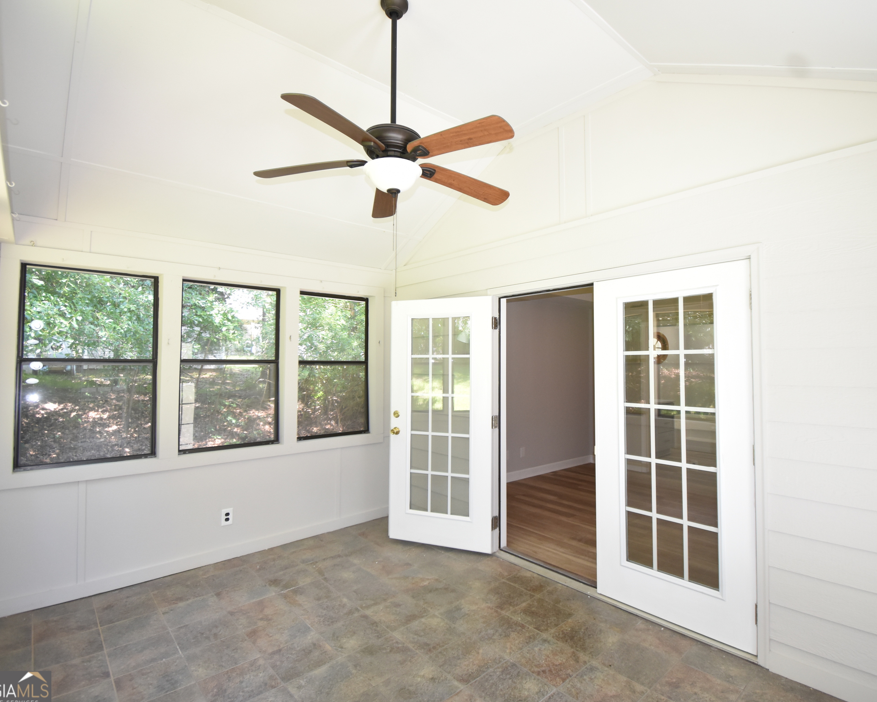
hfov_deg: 89.4
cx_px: 475
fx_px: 441
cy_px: 353
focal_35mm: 17
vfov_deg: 77.0
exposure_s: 1/60
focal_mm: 10
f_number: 4.5
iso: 800
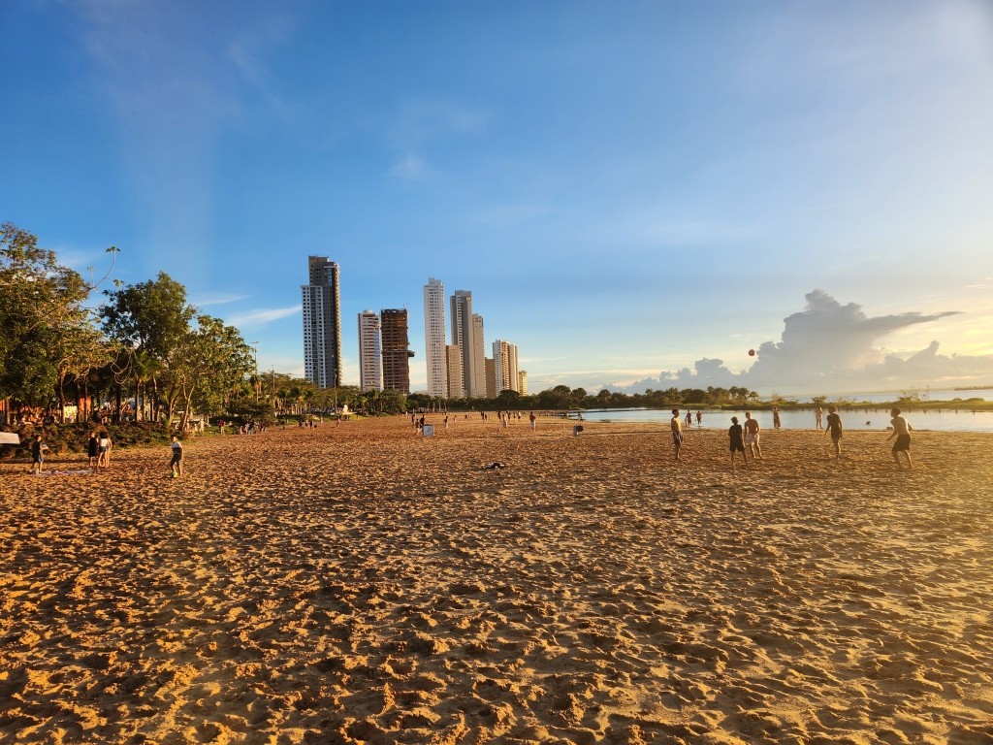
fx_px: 660
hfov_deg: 73.9
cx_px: 496
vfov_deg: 58.9
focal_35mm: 23
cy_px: 372
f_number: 1.8
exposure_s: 1/446
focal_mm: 5.4
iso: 20
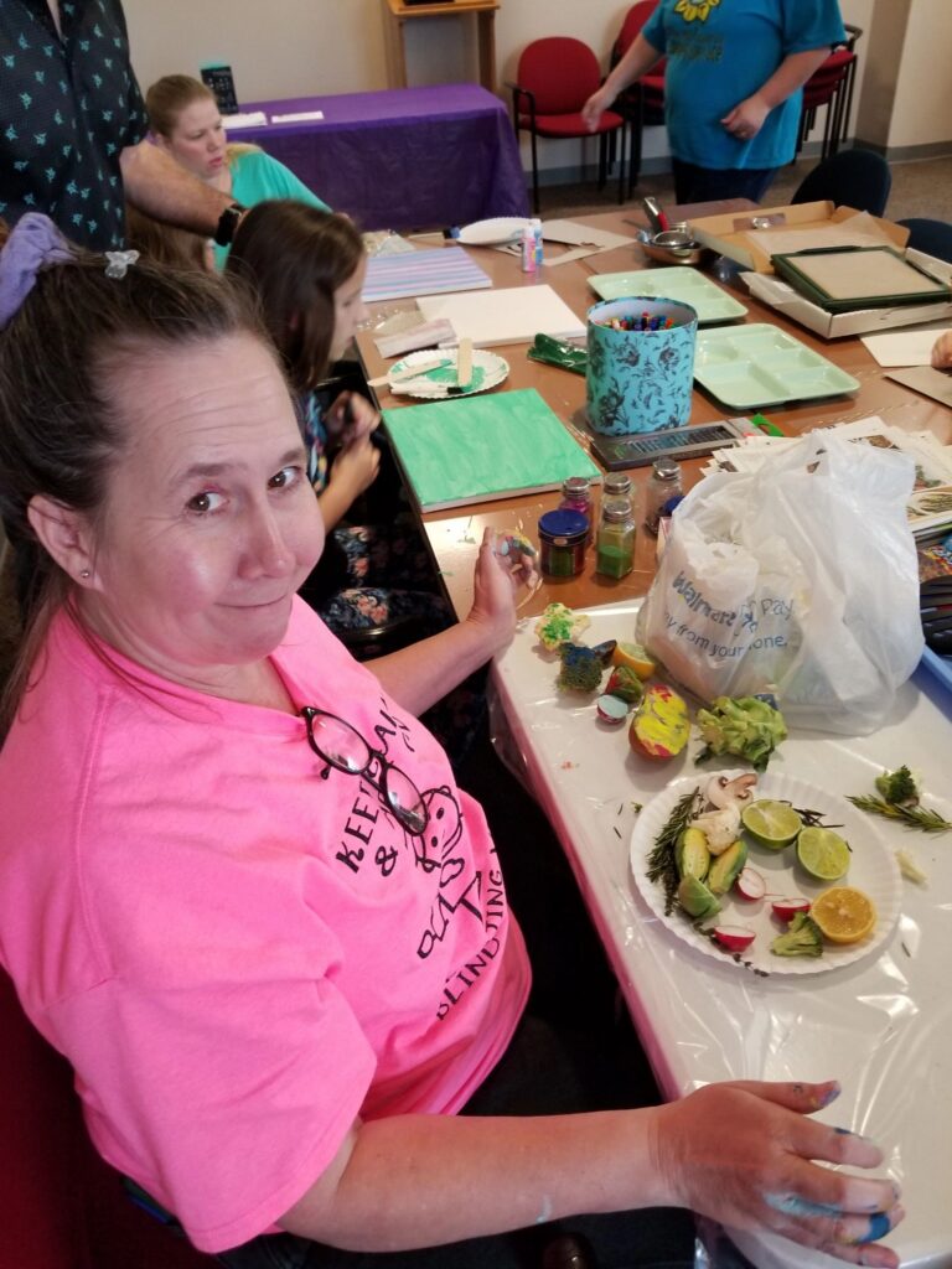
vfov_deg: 67.3
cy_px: 634
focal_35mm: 26
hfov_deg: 53.1
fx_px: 953
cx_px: 476
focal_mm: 4.25
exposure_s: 1/40
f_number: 1.7
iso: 160
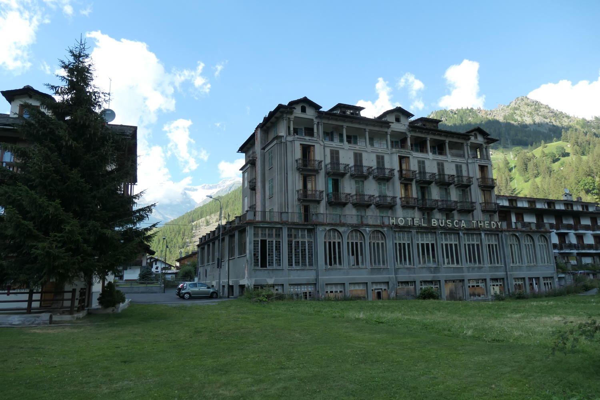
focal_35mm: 24
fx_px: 400
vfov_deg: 53.1
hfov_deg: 73.7
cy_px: 200
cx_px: 300
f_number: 3.3
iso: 200
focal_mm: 8.8
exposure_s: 1/800
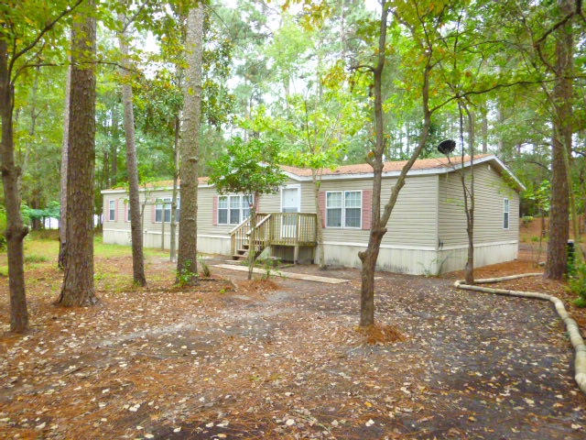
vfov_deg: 54.9
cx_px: 293
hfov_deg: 69.4
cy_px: 220
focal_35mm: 25
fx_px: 423
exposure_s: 1/60
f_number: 3.1
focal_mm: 4.5
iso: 320
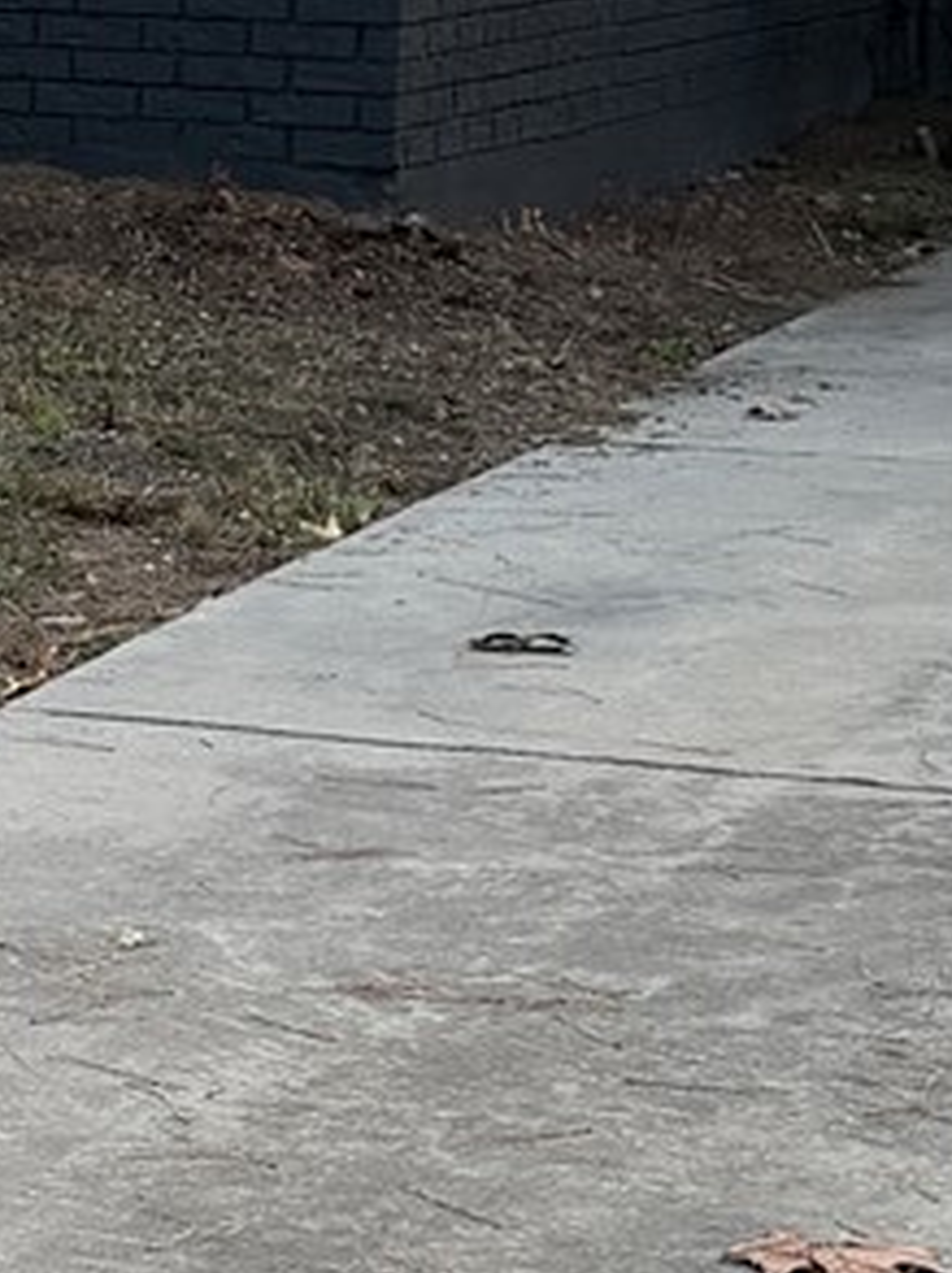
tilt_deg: -2.8
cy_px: 65
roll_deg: -0.9
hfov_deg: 8.5
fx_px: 6174
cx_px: -800
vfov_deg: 11.7
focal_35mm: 168
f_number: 1.78
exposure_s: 1/174
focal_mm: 6.76
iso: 80
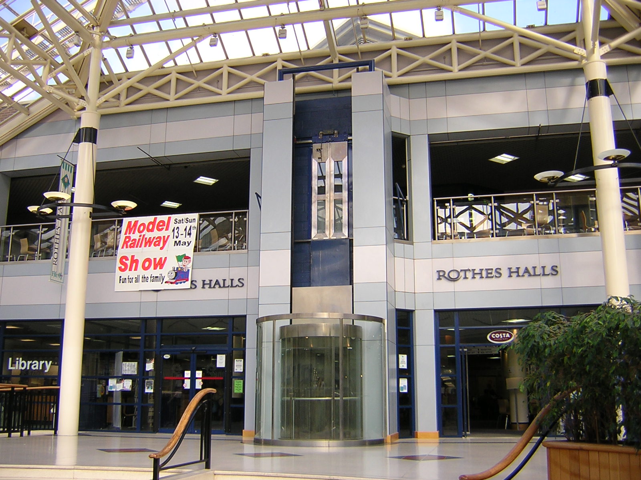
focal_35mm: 36
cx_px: 320
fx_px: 667
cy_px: 240
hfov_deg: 51.4
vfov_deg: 39.7
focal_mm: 4.7
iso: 100
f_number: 2.6
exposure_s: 1/83.2
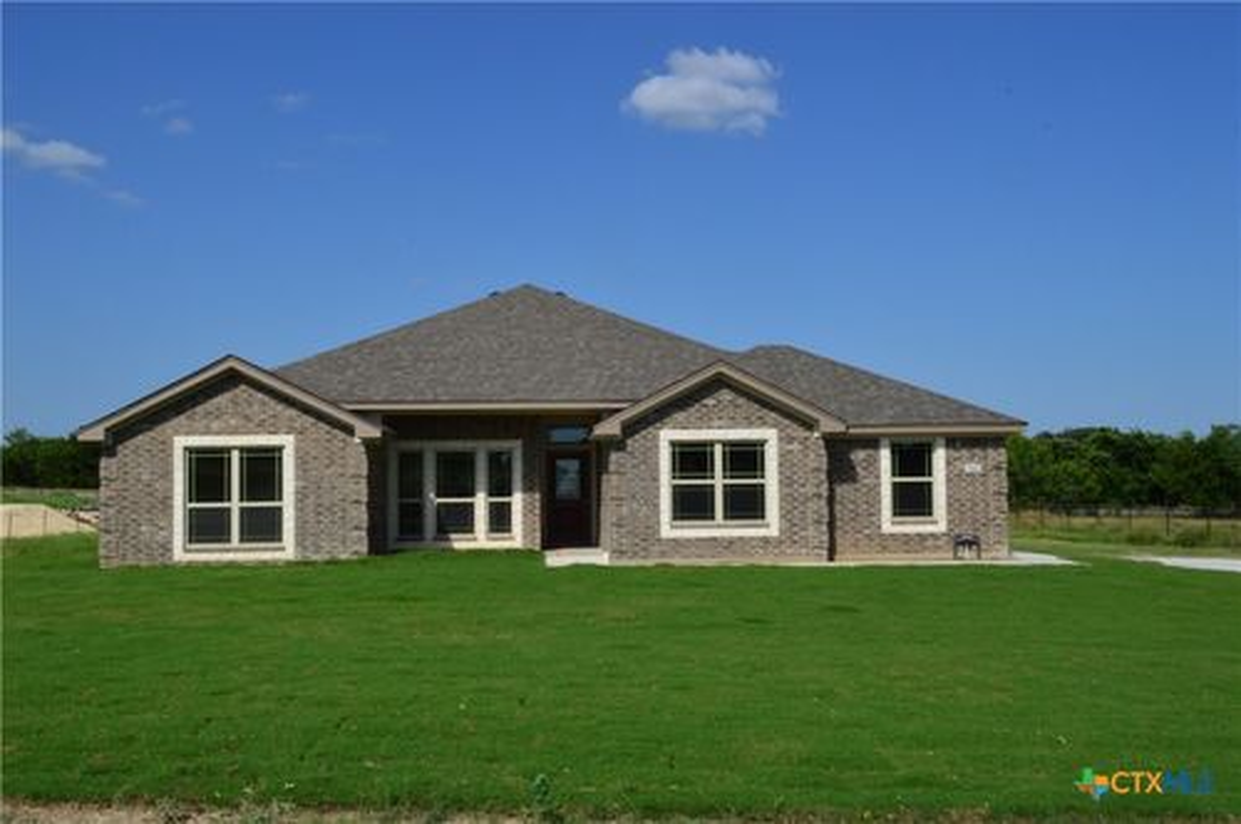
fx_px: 1239
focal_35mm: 36
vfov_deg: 36.8
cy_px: 412
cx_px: 620
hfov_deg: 53.2
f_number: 25
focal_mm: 24
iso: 400
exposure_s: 1/200
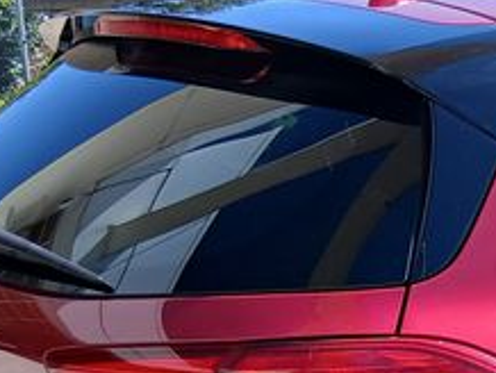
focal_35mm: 122
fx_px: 1750
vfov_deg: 11.7
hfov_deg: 14.7
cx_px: 803
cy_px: 544
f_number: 1.8
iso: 20
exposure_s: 1/304
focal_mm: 3.98
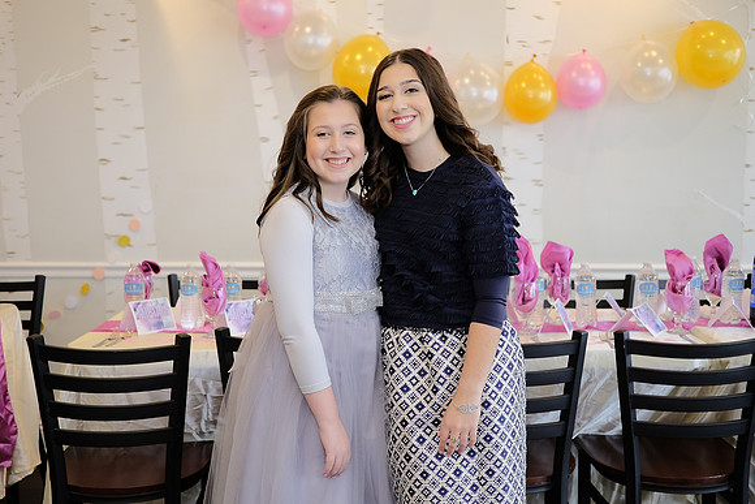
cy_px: 252
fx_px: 1007
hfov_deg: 41.1
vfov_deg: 28.1
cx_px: 378
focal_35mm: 48
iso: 800
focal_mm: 32
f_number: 1.8
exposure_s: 1/180
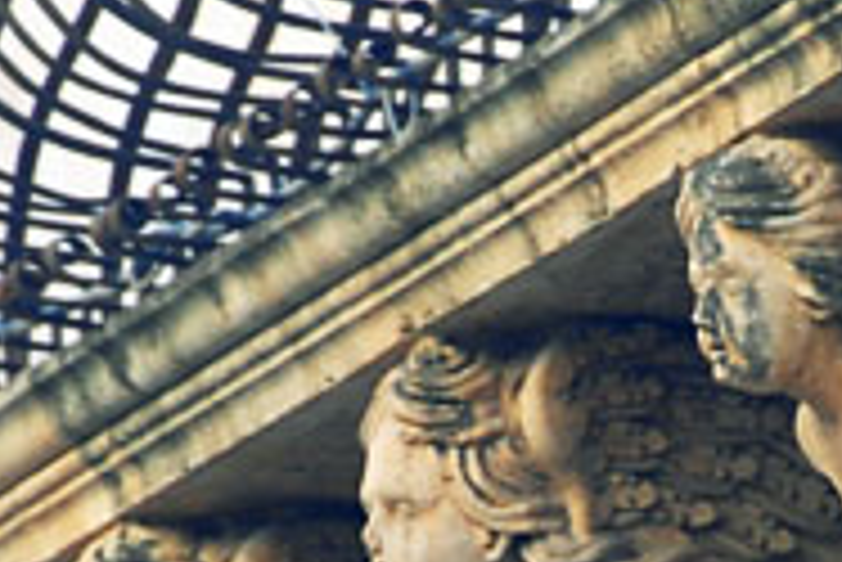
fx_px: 17414
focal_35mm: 744
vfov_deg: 1.9
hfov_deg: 2.8
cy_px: 645
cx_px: 923
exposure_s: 1/45
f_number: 5.6
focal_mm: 150
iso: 200
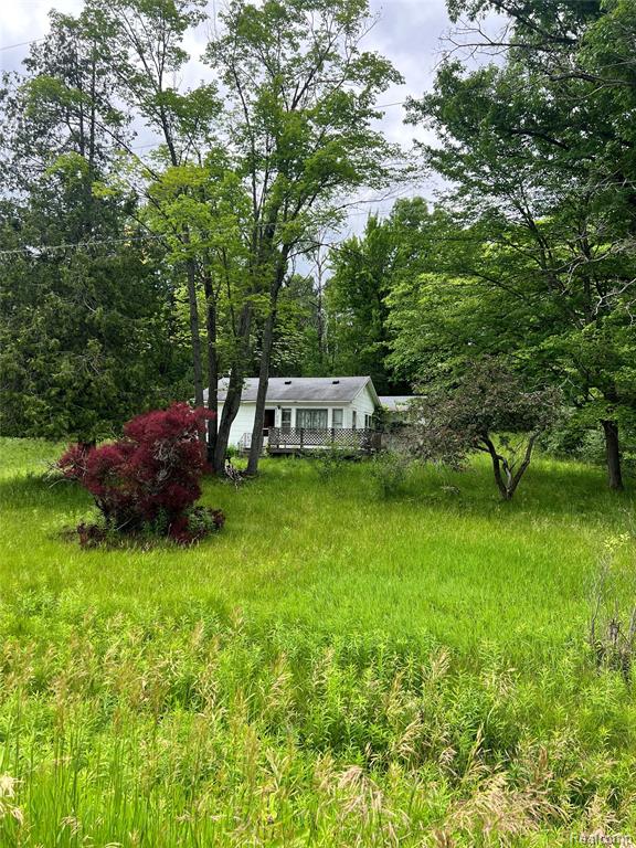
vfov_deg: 67.3
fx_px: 637
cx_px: 318
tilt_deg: +3.9
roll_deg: -1.1
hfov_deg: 53.1
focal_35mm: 26
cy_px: 424
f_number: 1.5
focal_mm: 5.7
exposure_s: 1/924
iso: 50
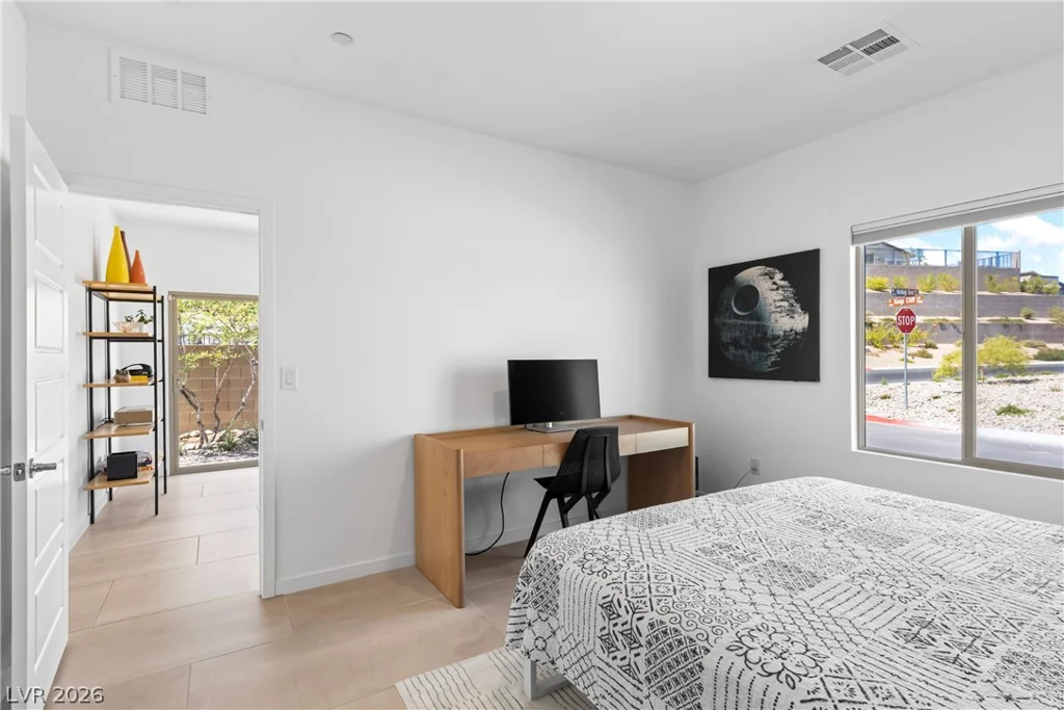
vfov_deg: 70.5
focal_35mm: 17
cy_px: 355
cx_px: 532
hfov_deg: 93.3
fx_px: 502
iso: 400
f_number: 8
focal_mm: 17
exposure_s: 1/2
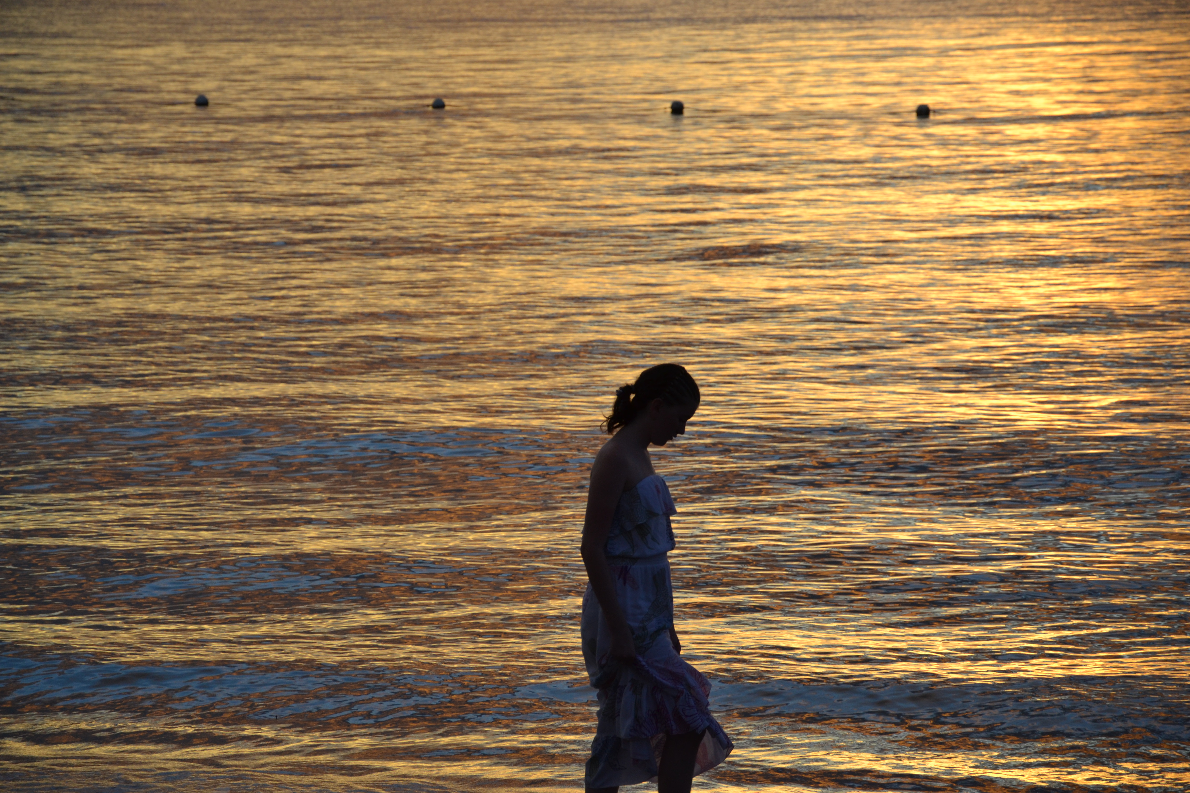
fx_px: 5206
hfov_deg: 13.0
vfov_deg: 8.7
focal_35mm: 158
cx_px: 595
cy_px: 396
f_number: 5.6
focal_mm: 105
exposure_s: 1/250
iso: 400
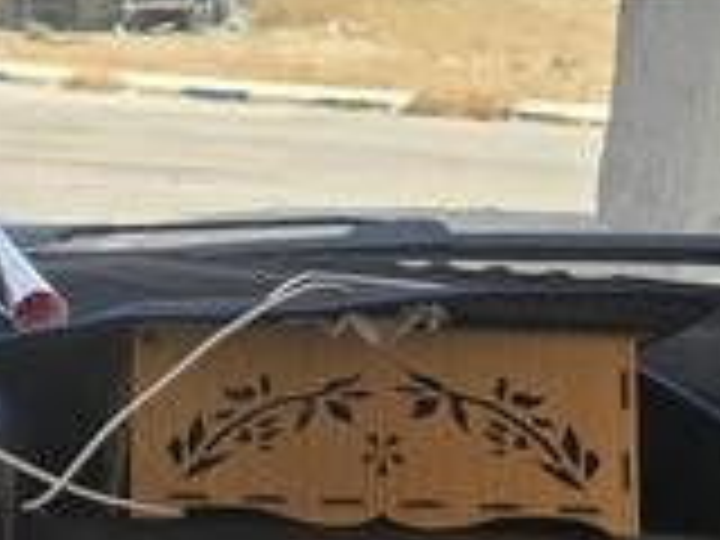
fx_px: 1955
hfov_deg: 18.4
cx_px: -369
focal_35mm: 94
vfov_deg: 15.4
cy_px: 538
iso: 12
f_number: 1.7
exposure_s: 1/281
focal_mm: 6.3
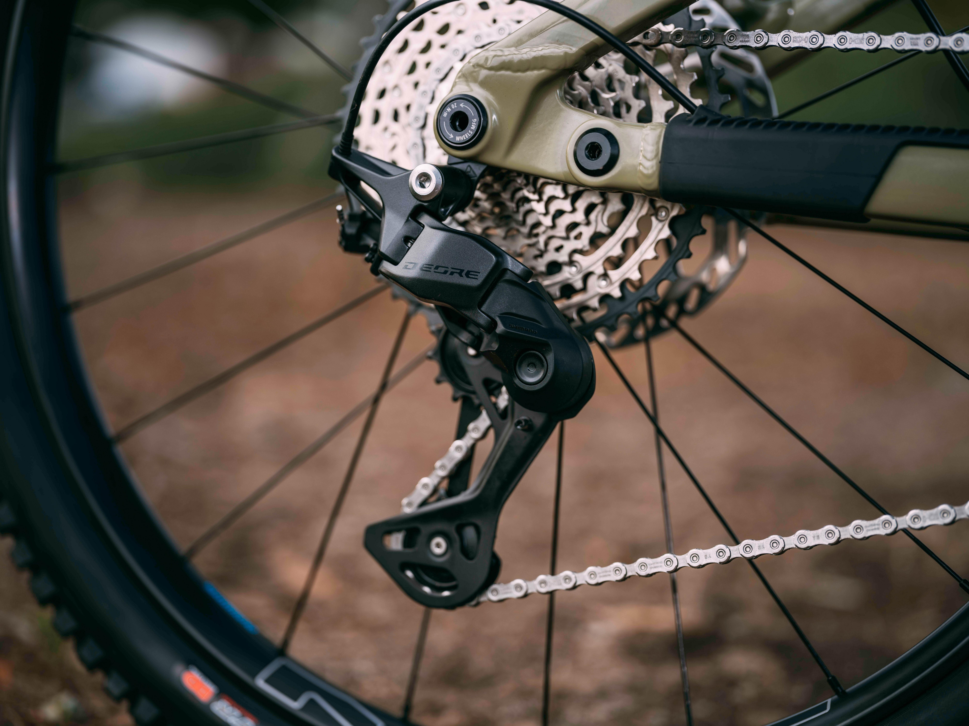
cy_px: 363
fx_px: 1959
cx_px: 484
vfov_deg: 21.0
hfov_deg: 27.8
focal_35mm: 70
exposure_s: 1/180
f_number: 2.5
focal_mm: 90
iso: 64
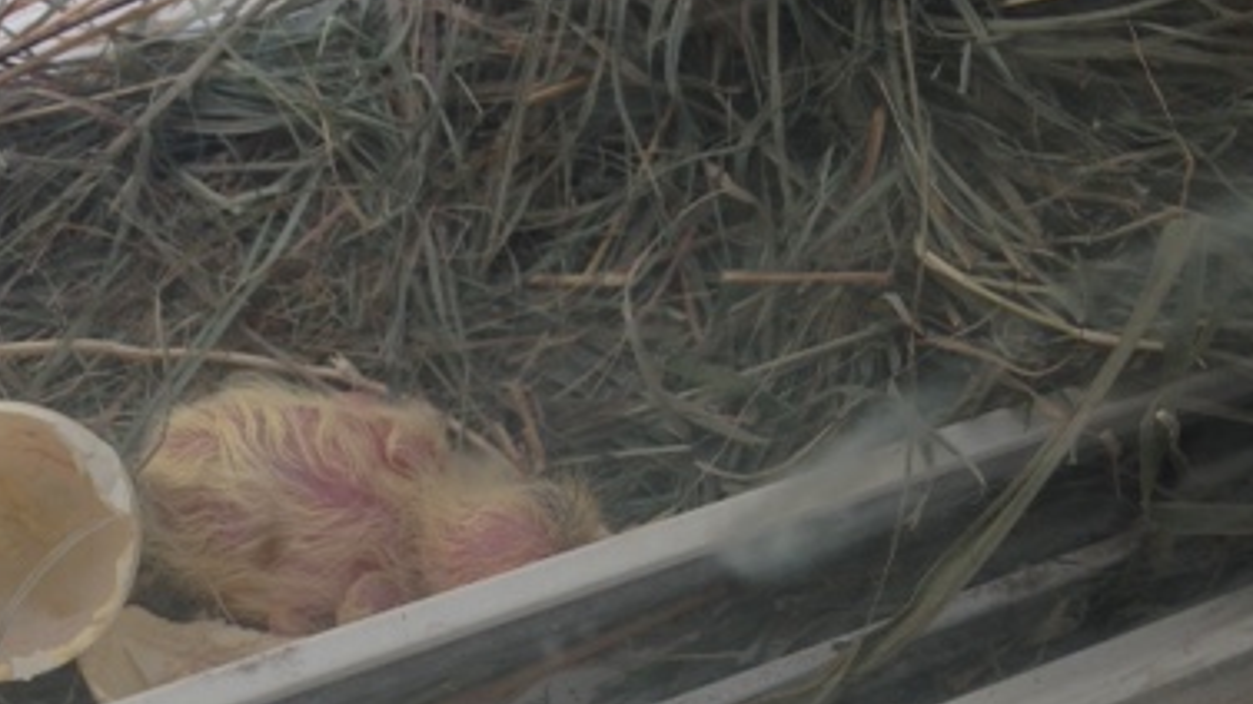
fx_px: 2027
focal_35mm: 61
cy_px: 531
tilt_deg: -55.6
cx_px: 492
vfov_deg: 19.6
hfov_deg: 34.2
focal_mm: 4.12
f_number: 2.4
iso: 50
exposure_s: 1/379
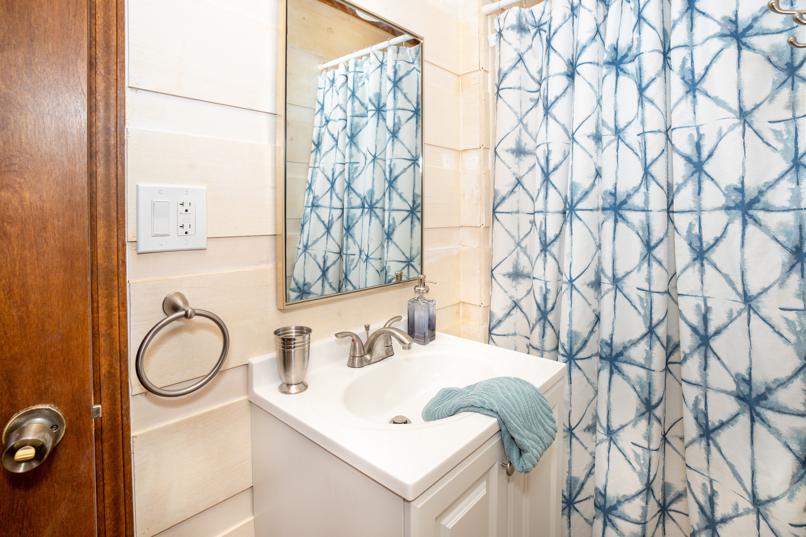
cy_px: 268
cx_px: 403
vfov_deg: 70.4
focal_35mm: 17
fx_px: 381
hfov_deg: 93.3
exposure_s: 1/60
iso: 500
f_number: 5.6
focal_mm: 17
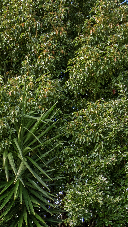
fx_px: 404
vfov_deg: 28.3
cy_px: 256
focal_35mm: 67
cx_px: -42
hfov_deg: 16.9
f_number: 8
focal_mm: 11.5
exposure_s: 1/250
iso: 200
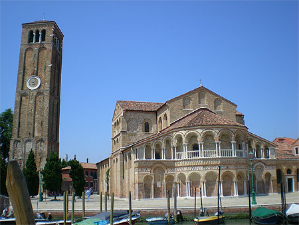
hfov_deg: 49.0
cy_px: 112
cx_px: 150
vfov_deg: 37.8
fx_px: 328
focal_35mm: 38
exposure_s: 1/454
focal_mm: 6.3
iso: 50
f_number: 4.6
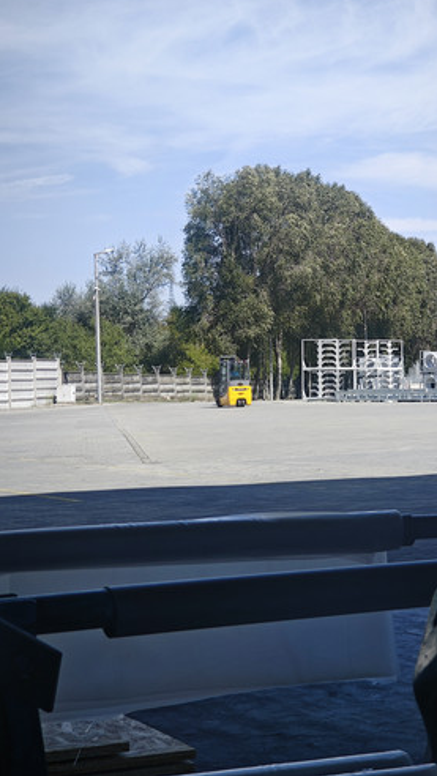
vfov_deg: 25.6
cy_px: 383
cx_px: 294
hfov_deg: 14.5
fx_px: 1709
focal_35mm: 83
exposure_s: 1/787
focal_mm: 7.06
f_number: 2
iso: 50
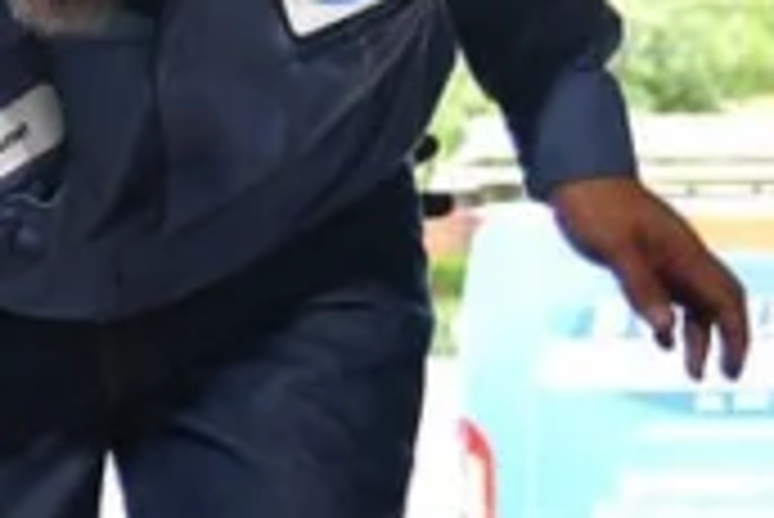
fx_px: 4605
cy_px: 295
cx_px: 0
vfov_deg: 6.4
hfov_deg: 9.5
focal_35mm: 214
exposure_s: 1/640
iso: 250
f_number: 2.8
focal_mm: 24
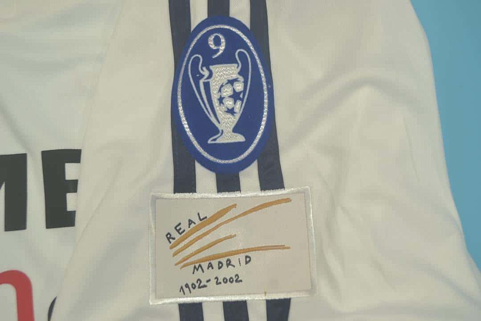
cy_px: 160
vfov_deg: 29.9
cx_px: 240
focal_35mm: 45
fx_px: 601
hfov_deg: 43.6
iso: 200
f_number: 4.5
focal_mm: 30
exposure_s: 1/100
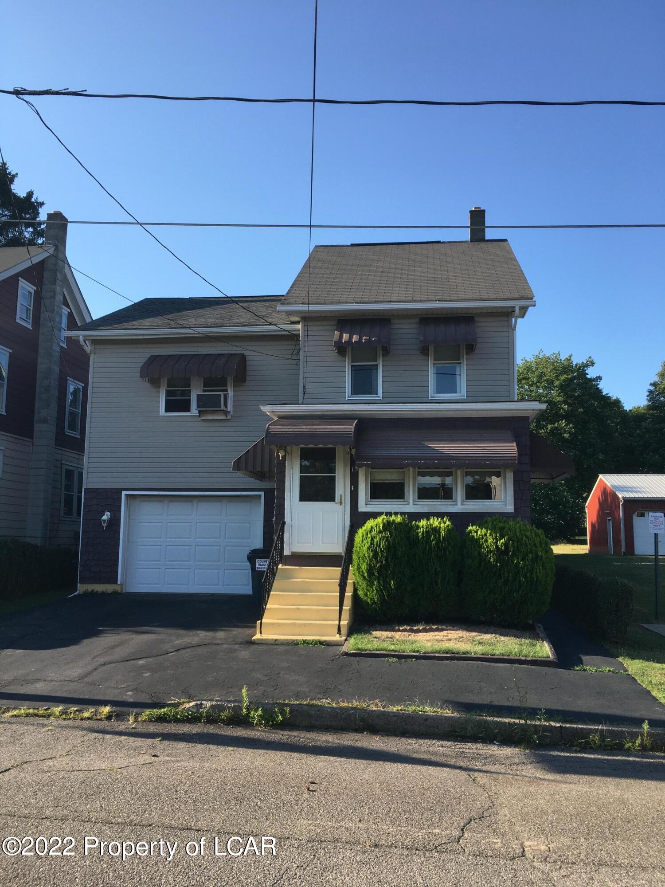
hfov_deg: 48.2
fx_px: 743
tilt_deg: +7.2
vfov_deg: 61.7
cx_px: 332
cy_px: 444
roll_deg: -0.8
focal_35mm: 29
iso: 25
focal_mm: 4.15
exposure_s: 1/601
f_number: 2.2
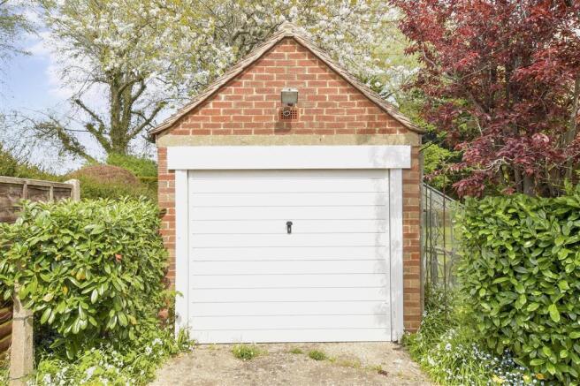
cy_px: 193
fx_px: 387
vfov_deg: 53.1
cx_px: 290
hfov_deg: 73.8
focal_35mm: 24
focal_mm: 16
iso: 400
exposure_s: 1/250
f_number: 9
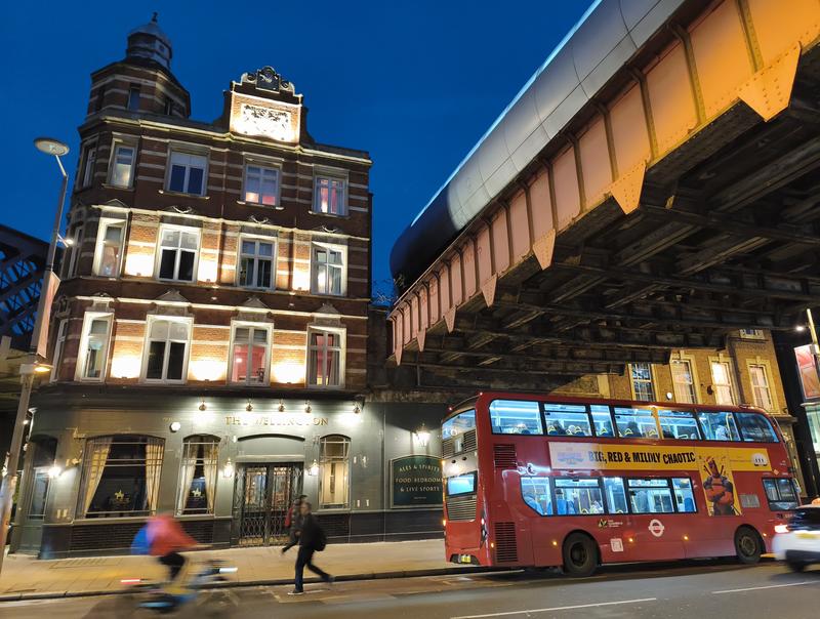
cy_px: 310
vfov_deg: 59.1
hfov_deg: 73.8
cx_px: 410
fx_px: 546
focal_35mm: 23
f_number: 1.65
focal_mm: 6.14
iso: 2000
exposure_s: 1/25
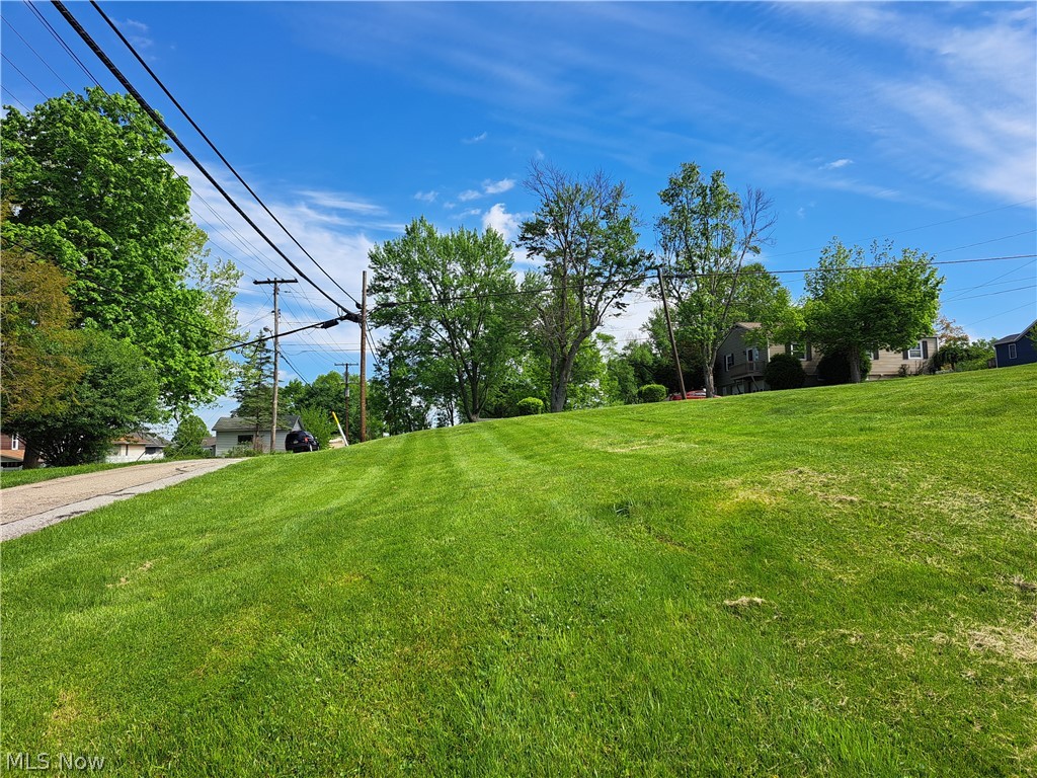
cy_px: 389
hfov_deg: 71.6
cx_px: 518
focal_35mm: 24
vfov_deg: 56.8
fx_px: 719
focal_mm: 5.23
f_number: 1.8
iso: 50
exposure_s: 1/1236
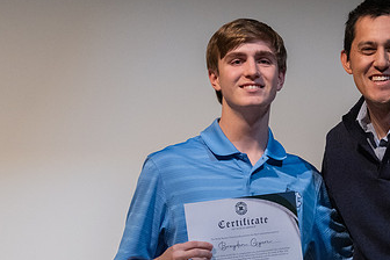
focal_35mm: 354
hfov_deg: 5.8
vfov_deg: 3.9
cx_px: 342
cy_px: 166
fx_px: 3835
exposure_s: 1/320
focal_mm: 164
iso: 5000
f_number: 4
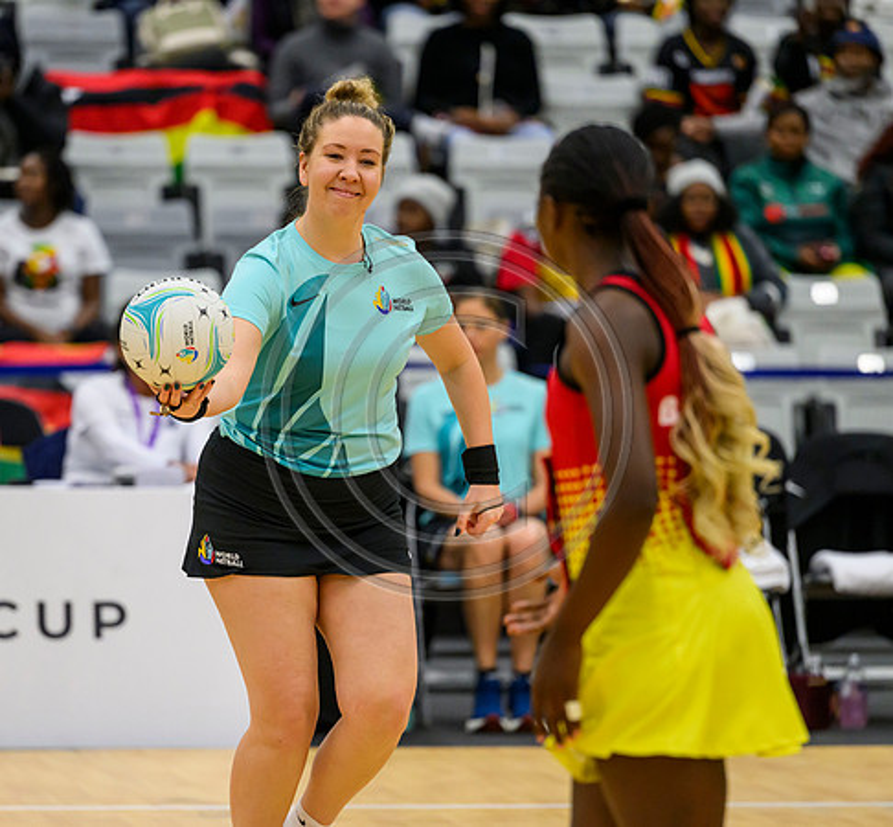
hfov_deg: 6.6
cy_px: 448
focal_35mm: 274
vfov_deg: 6.1
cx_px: 308
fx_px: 7703
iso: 4000
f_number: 3.2
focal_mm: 200
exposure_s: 1/1250
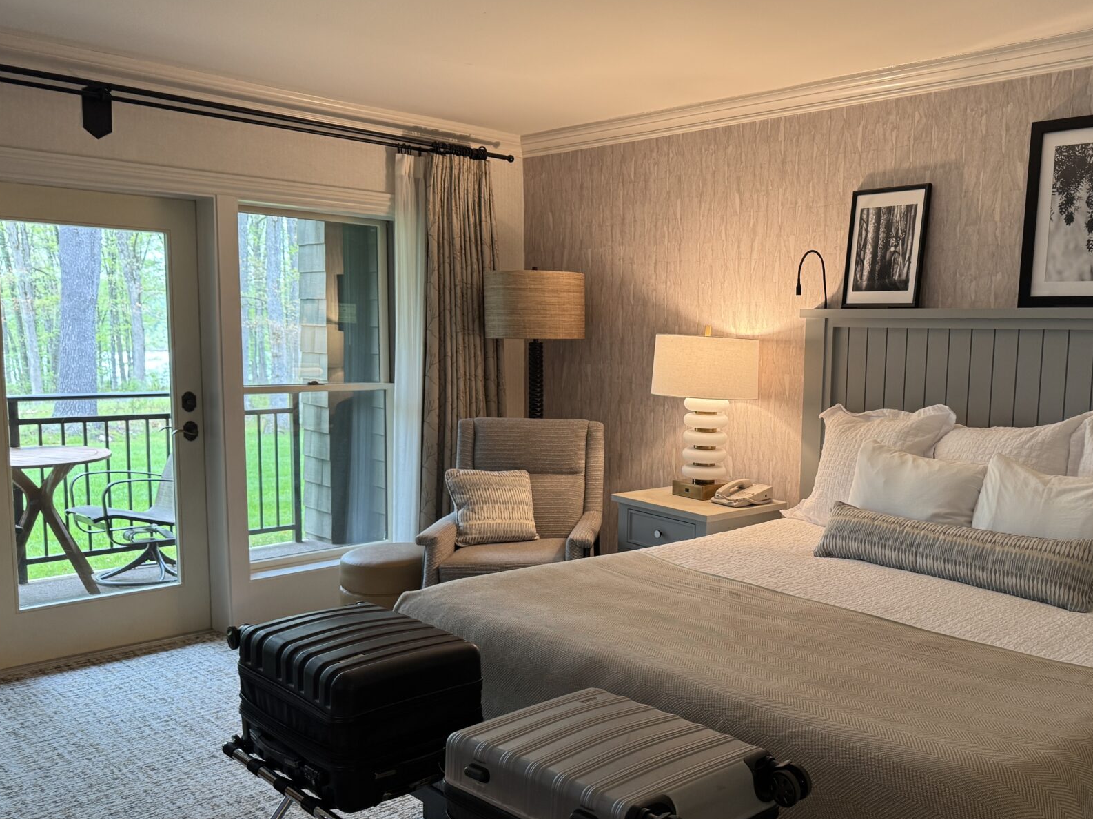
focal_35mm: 31
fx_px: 979
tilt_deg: -6.7
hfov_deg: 57.5
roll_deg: -1.1
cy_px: 443
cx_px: 695
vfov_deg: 45.4
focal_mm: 6.76
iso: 160
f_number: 1.78
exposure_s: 1/60
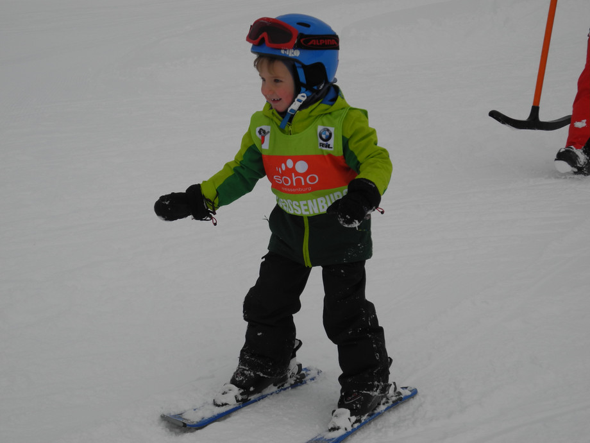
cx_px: 295
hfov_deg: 20.9
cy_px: 222
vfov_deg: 15.7
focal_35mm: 94
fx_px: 1602
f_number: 4.5
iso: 100
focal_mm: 20.1
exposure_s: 1/640
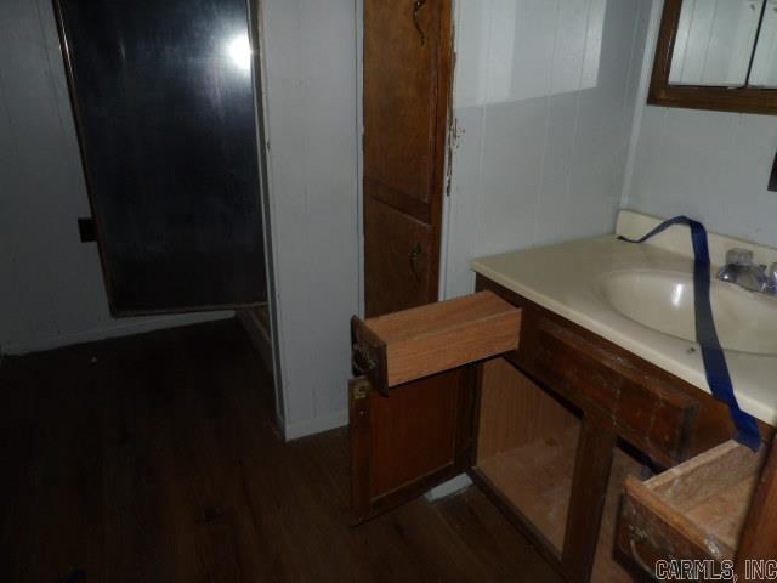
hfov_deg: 71.6
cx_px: 388
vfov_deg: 56.8
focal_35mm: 24
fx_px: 539
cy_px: 292
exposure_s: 1/8
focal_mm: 4.3
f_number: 3.2
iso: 200
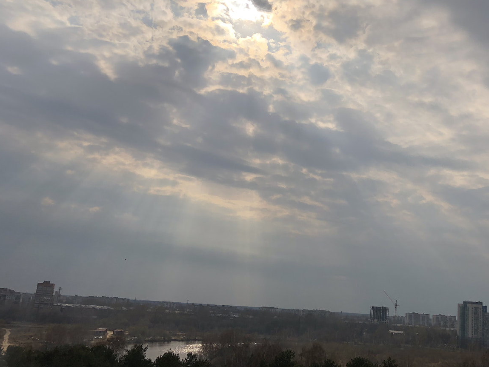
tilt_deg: +11.4
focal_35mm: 39
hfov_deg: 46.8
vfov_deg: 36.8
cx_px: 339
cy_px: 202
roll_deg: -3.0
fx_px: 551
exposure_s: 1/9615
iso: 25
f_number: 1.8
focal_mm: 4
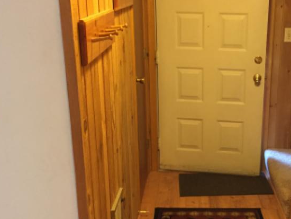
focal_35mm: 54
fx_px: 454
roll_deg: -1.1
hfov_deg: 34.9
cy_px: 141
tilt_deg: -18.9
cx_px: 214
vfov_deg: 26.9
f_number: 2.2
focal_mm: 4.15
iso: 250
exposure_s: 1/17
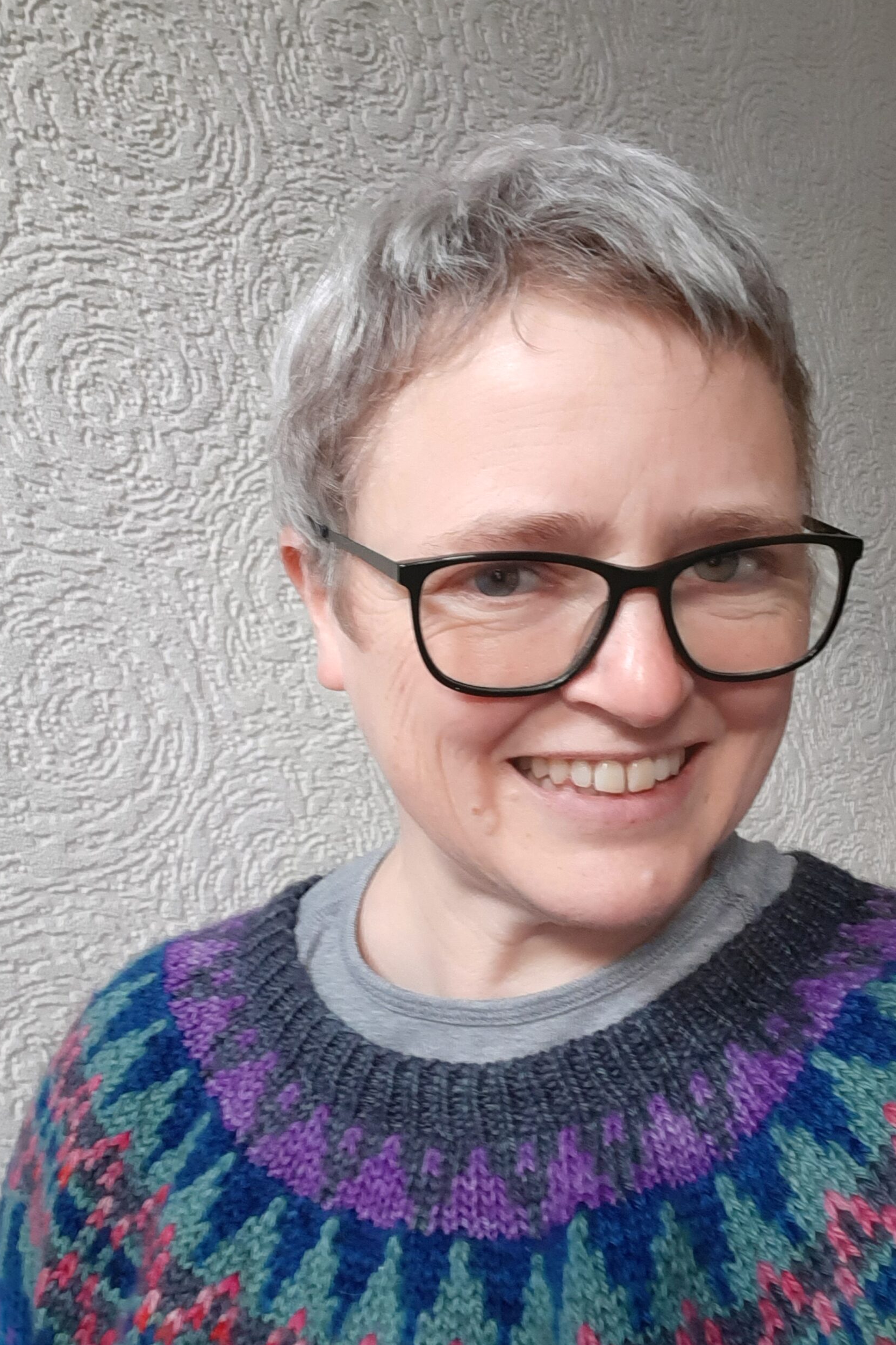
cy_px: 676
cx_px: 449
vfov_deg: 57.2
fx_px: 1232
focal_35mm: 33
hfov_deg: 40.0
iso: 320
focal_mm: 3.75
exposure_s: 1/25
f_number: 2
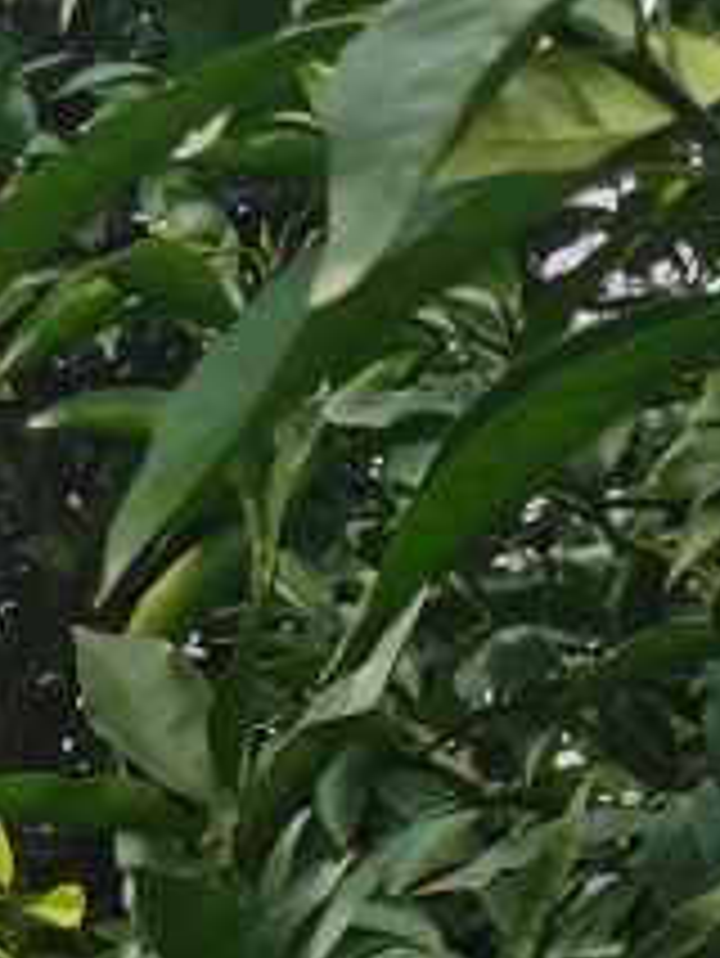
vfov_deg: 12.9
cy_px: 1855
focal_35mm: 135
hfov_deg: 10.0
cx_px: -806
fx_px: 3740
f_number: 1.8
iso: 50
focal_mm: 5.58
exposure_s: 1/808
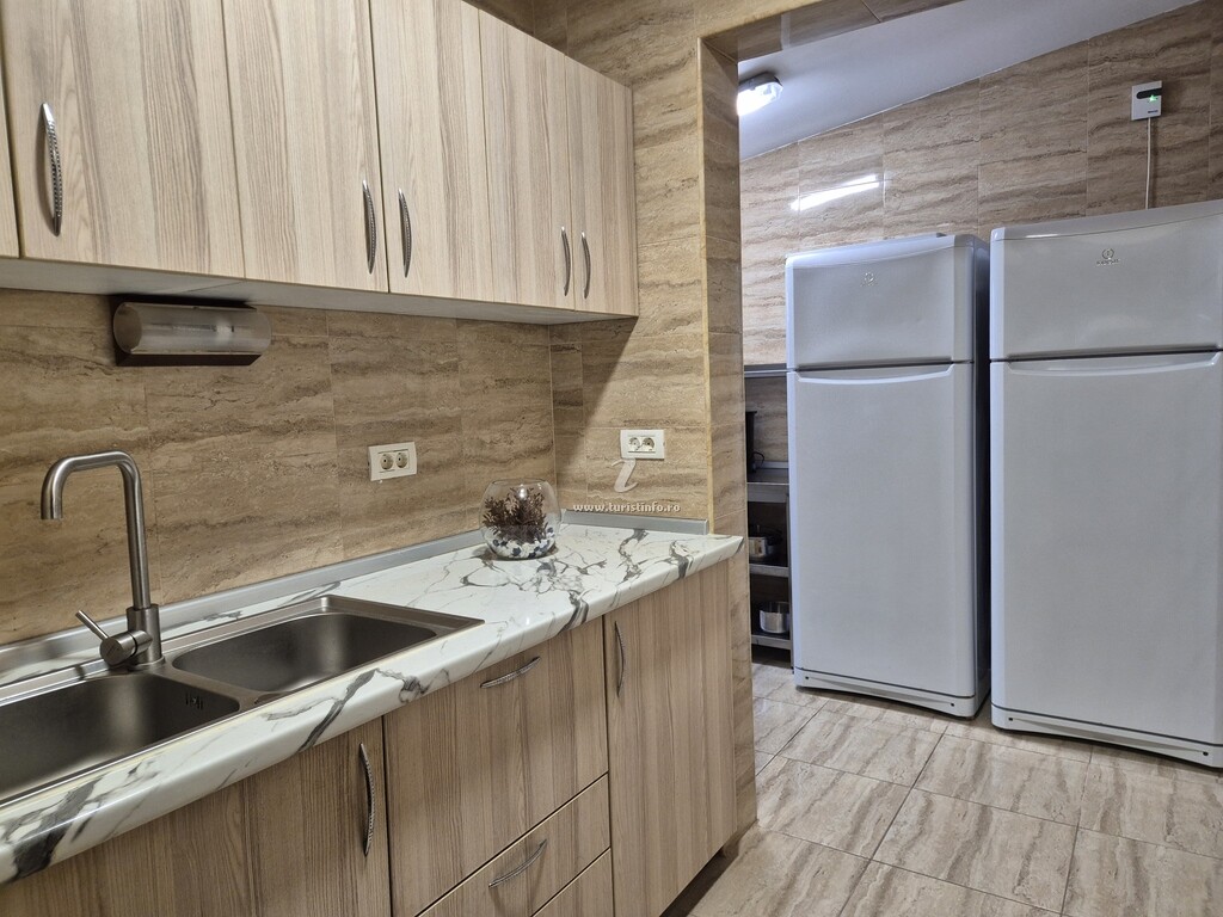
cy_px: 458
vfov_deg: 58.9
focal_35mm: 23
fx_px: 813
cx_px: 612
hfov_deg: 73.9
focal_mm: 5.4
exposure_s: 1/100
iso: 320
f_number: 1.8
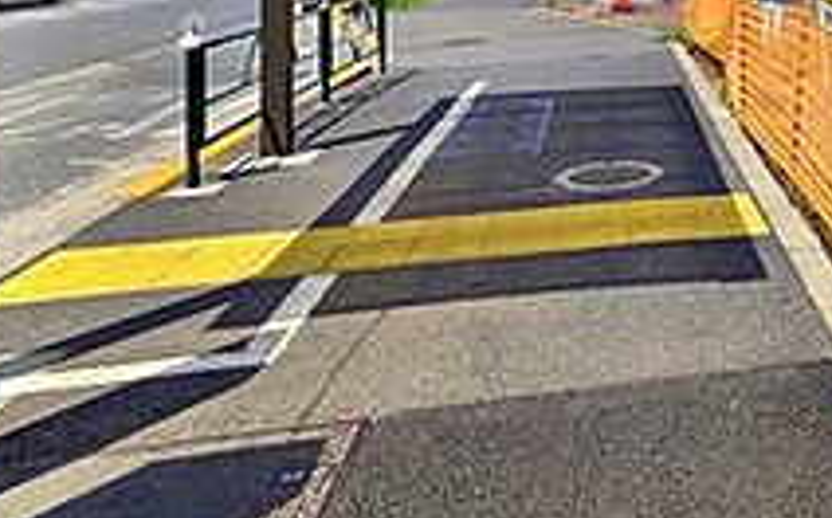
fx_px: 951
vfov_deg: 27.1
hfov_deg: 41.9
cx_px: 805
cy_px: -94
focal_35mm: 42
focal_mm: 1.83
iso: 43
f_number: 2.2
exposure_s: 1/2674
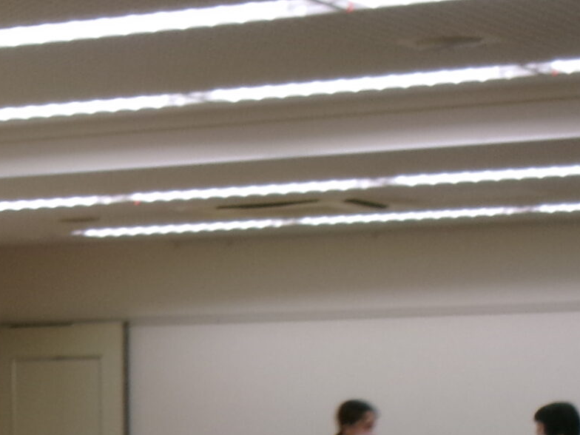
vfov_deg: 8.4
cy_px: 627
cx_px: -340
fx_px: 2899
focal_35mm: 173
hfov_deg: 10.9
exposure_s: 1/34
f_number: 4.9
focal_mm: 9.5
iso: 153
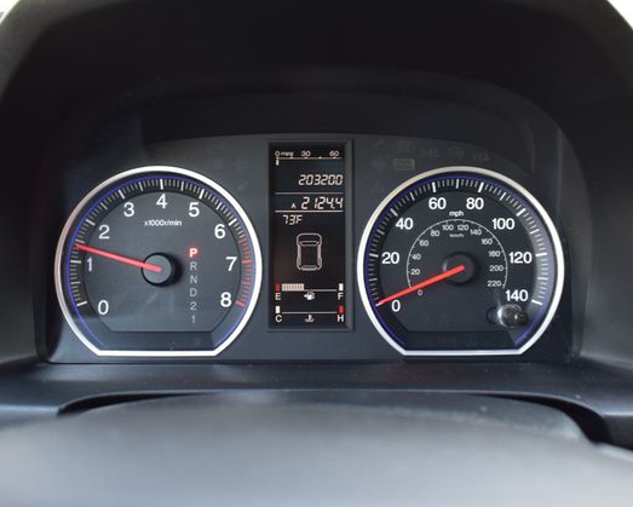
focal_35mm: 40
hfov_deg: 46.2
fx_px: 742
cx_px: 321
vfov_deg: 37.7
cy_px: 252
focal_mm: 23
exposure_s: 1/15
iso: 450
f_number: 6.3
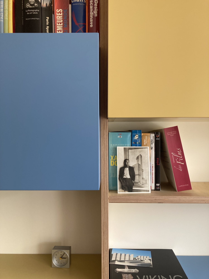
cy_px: 140
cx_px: 104
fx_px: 225
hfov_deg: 49.7
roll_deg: -1.3
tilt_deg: -1.3
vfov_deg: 63.4
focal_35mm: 28
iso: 50
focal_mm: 3.99
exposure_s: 1/60
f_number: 1.8
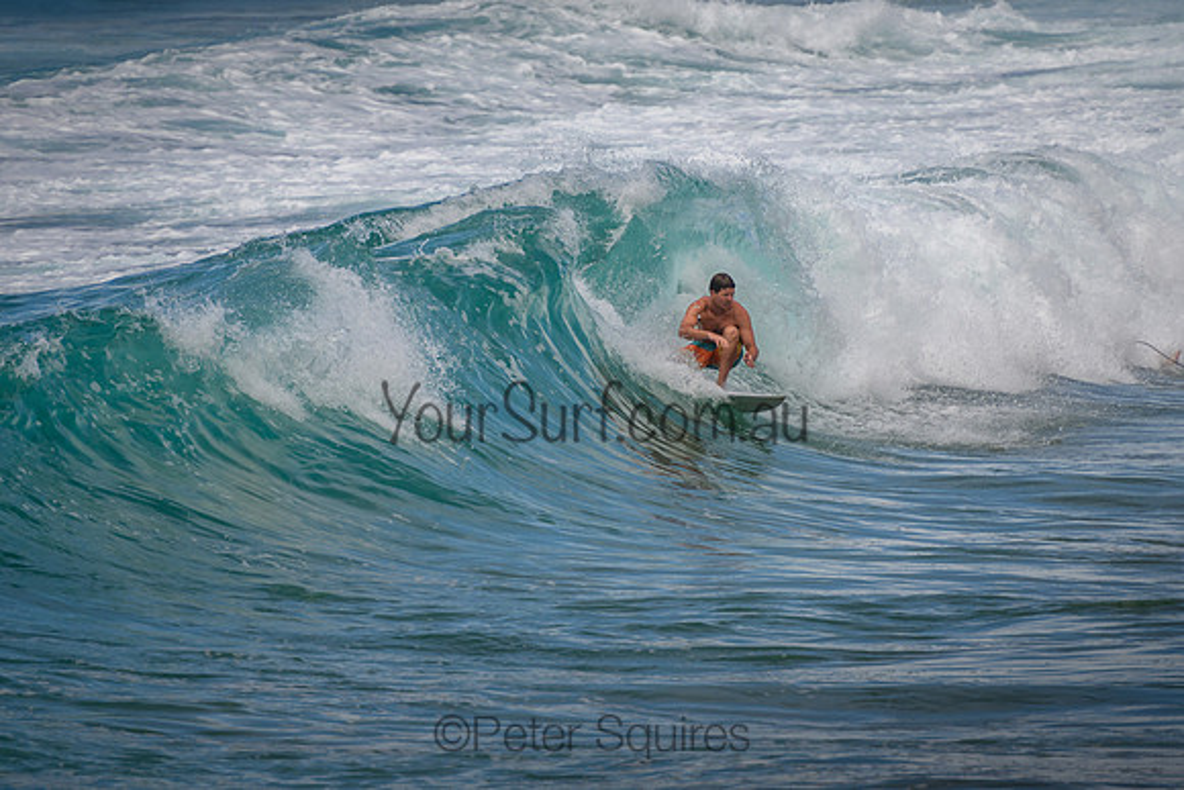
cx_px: 646
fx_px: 18071
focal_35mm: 549
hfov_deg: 3.8
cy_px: 290
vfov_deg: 2.5
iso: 250
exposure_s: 1/2000
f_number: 5.6
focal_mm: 400
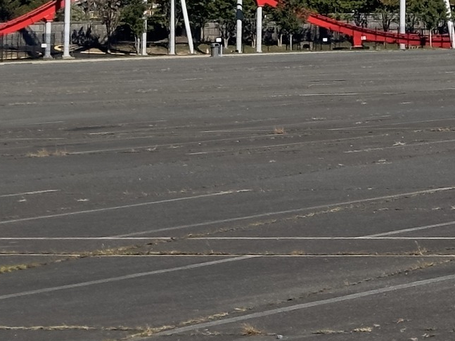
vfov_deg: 7.6
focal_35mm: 190
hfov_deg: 9.9
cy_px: -259
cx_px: 788
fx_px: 2497
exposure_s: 1/5882
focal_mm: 6.86
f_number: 1.78
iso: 64
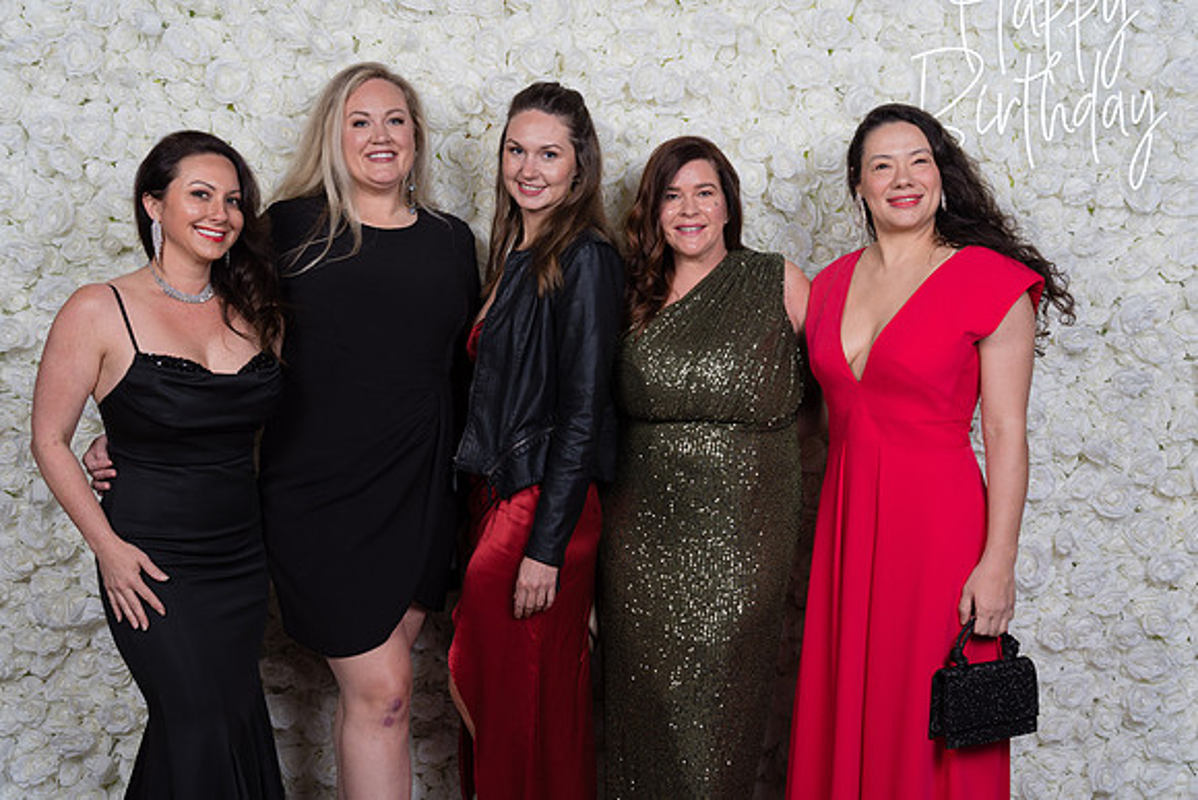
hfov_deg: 51.9
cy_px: 400
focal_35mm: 37
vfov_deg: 36.0
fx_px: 1232
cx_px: 599
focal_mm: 37
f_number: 5.6
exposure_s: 1/200
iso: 500
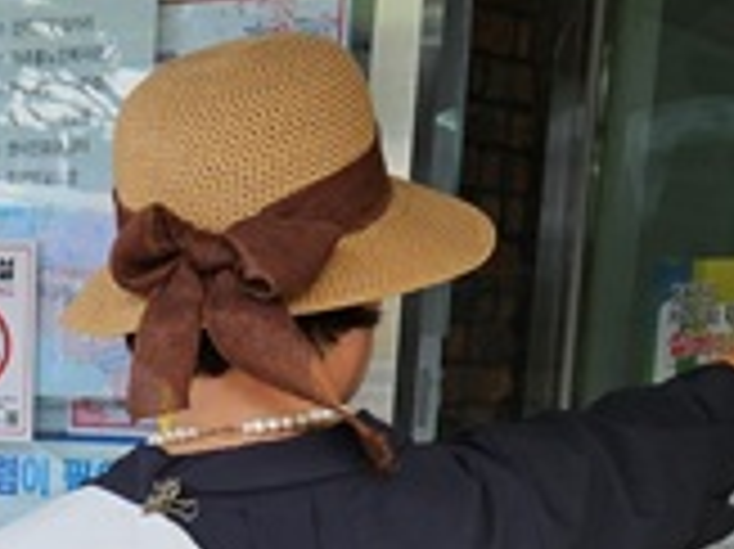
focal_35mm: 113
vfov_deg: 12.2
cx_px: -50
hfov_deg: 16.9
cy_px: 940
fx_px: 2394
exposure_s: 1/249
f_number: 1.8
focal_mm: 5.4
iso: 25
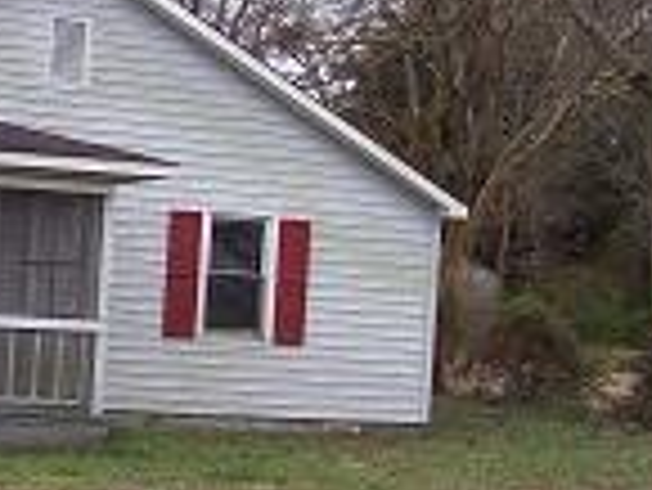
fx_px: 1998
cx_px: -45
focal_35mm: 106
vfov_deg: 14.0
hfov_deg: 17.9
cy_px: 218
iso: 80
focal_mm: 6
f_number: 2.7
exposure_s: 1/154
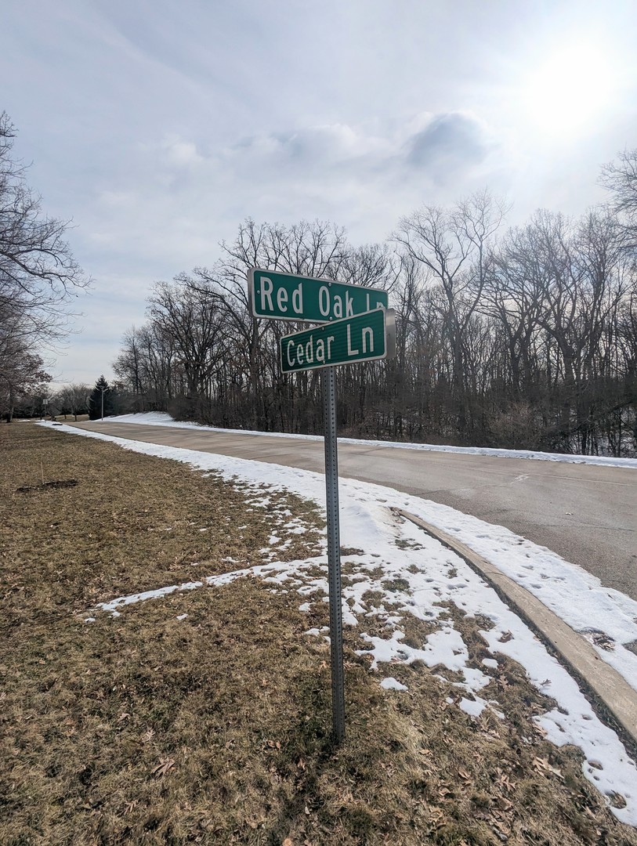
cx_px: 318
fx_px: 392
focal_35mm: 16
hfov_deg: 78.2
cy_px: 423
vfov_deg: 94.4
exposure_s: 1/11628
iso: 51
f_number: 2.2
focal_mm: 2.35
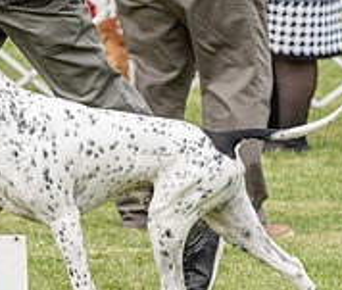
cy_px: 66
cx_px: -8
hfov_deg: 3.9
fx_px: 5006
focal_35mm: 483
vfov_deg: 3.3
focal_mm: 129
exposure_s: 1/800
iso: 400
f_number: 4.5
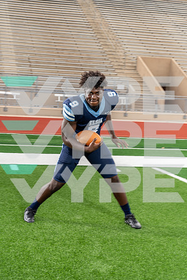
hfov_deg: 20.6
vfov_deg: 30.5
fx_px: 514
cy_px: 140
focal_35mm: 66
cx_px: 94
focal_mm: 66
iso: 320
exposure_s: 1/250
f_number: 8
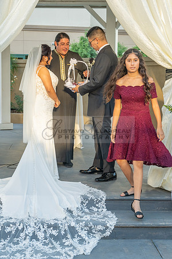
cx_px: 52
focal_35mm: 67
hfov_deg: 20.2
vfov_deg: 30.1
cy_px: 130
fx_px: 479
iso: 500
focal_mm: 44
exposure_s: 1/200
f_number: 6.3
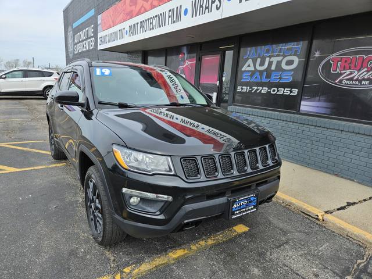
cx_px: 186
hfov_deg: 73.9
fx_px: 247
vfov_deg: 58.9
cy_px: 140
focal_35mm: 23
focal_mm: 5.4
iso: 25
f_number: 1.8
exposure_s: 1/866
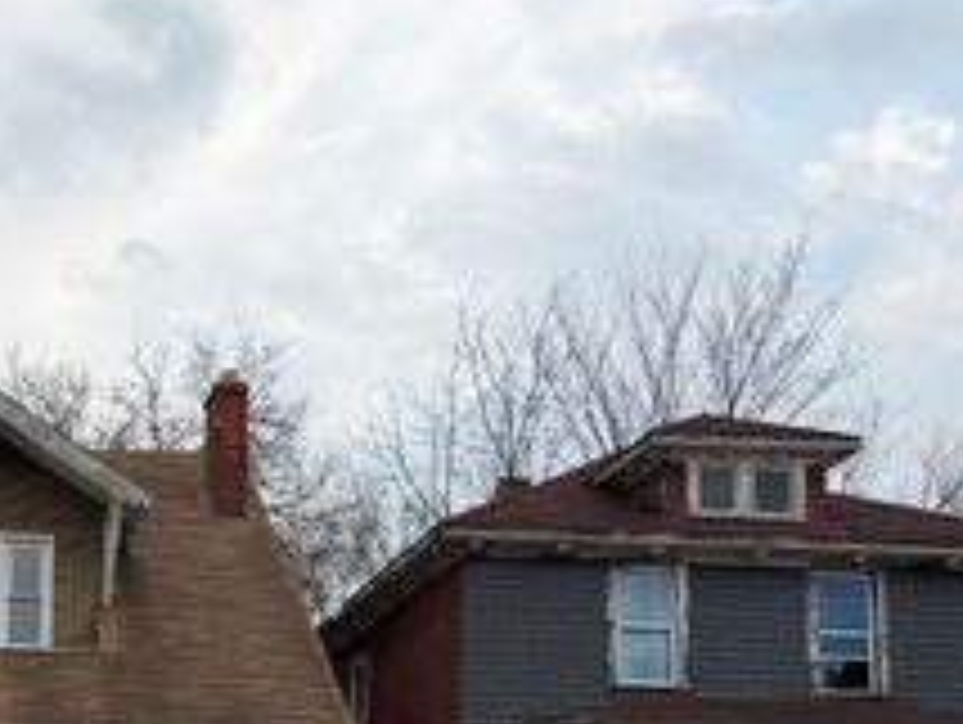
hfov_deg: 31.2
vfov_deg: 24.5
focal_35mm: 56
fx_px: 1560
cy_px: 789
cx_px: -45
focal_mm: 6.76
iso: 80
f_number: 1.78
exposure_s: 1/2169
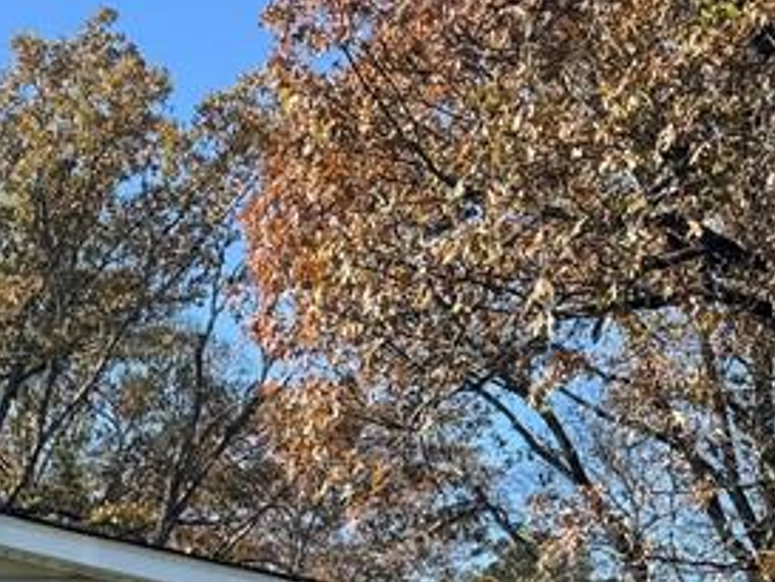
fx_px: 2016
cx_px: -173
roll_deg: -0.1
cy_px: 812
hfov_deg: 20.3
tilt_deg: +2.9
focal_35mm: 90
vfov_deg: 15.4
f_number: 1.78
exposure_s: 1/1721
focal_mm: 6.76
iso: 80
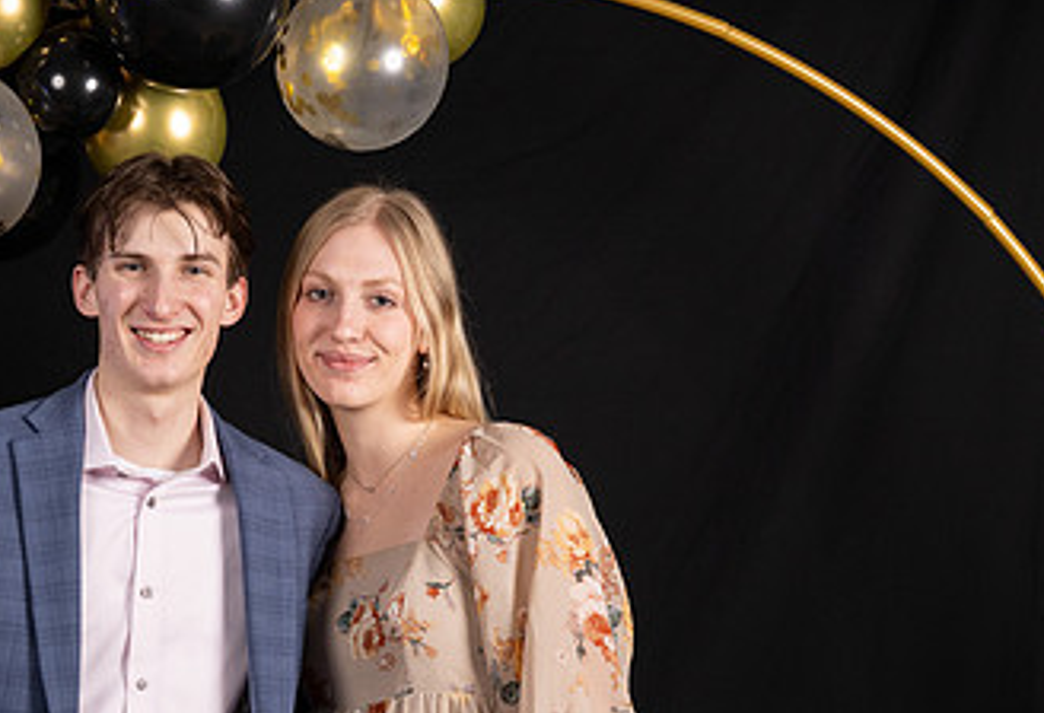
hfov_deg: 27.5
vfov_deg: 19.1
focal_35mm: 72
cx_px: 280
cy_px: 563
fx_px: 2104
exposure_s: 1/250
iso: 320
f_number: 4.5
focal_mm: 40
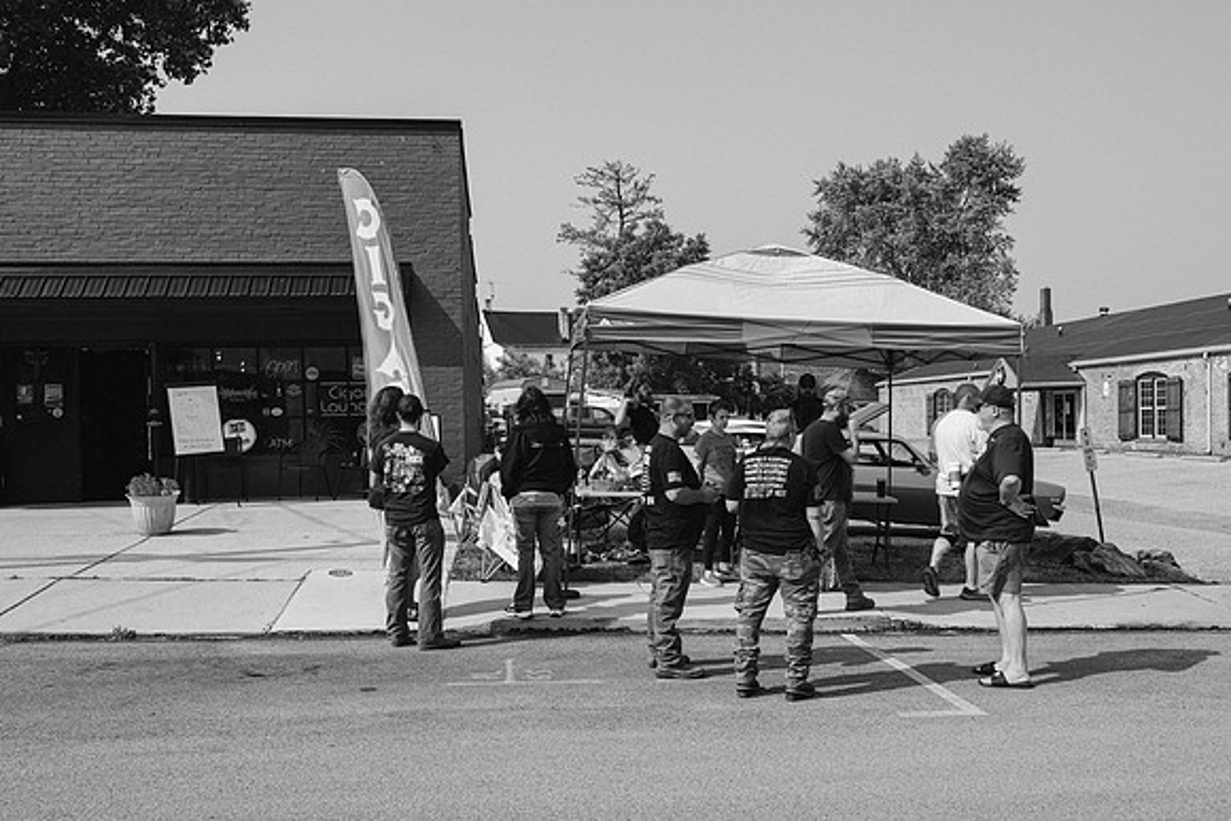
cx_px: 689
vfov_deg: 37.3
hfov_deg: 53.5
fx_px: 1217
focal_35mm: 36
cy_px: 442
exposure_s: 1/320
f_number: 6.3
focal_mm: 27.5
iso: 80
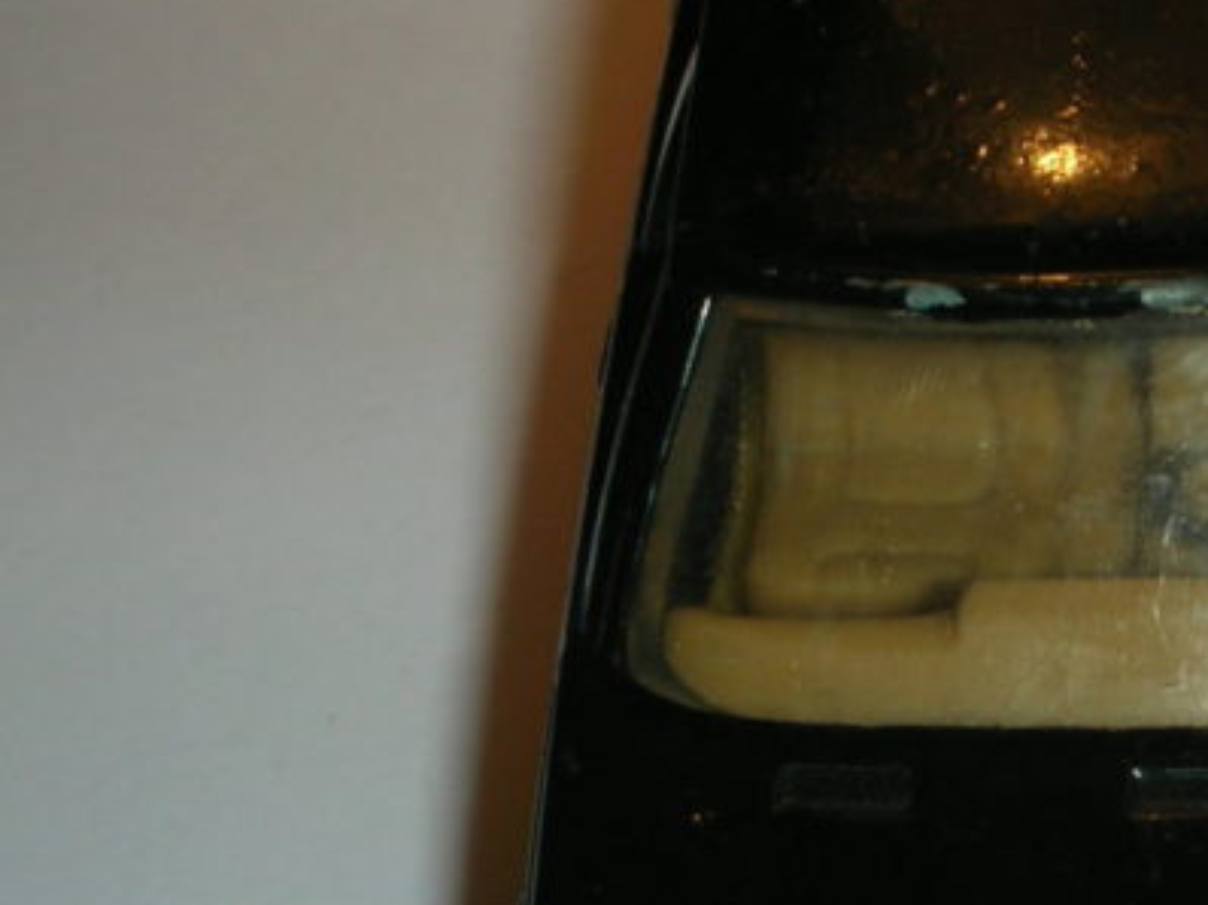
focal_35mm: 157
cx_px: 1044
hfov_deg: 12.5
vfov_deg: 9.4
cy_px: 586
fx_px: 5476
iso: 50
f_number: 11.3
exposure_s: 1/120
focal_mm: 10.1
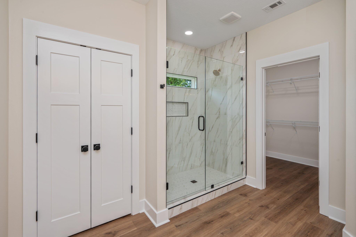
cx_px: 178
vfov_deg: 72.0
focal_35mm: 16
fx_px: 163
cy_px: 118
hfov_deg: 95.0
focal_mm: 16.5
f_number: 9
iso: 125
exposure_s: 1/30
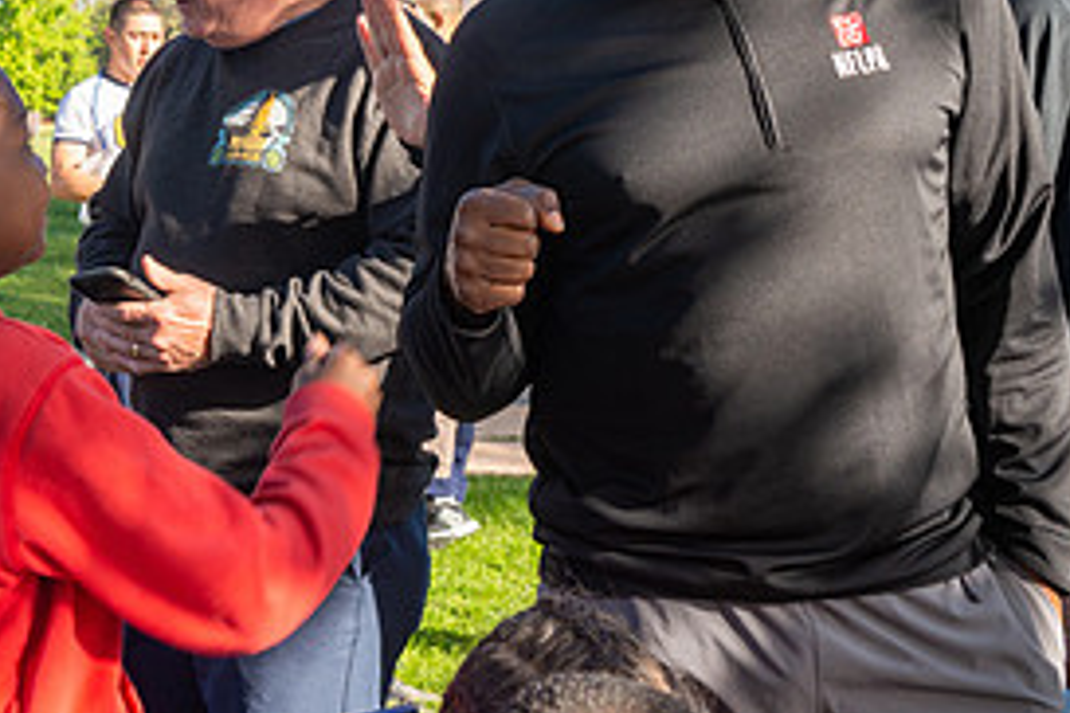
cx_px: 341
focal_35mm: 117
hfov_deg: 17.4
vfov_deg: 11.6
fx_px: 3477
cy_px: 92
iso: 280
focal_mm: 55
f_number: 8
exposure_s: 1/125
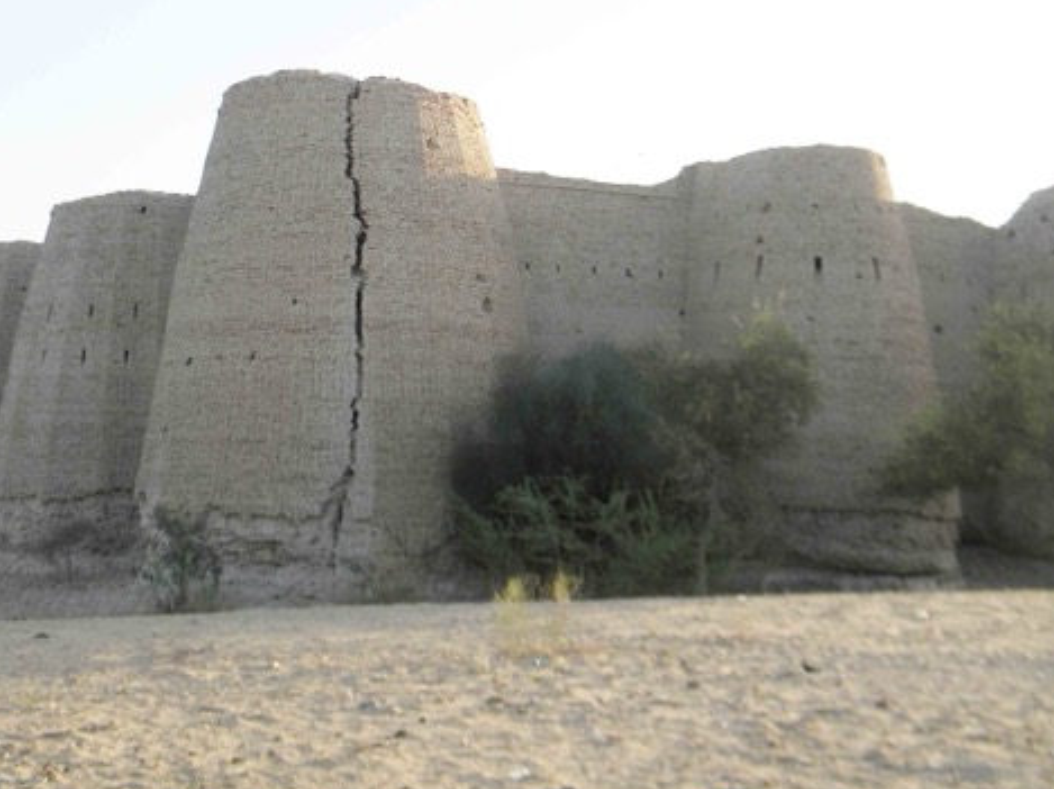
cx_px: 476
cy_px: 279
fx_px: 1704
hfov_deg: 34.3
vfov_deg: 26.0
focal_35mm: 56
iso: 80
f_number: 3.8
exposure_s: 1/363
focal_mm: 7.3
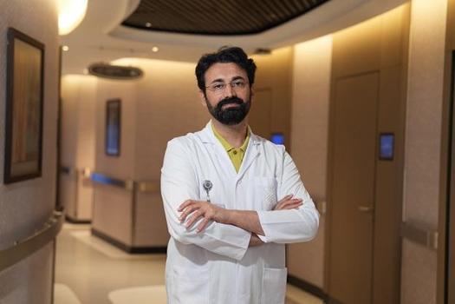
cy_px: 152
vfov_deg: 19.5
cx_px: 228
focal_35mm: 70
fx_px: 885
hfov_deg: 28.8
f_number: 2.8
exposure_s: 1/50
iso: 320
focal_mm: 70
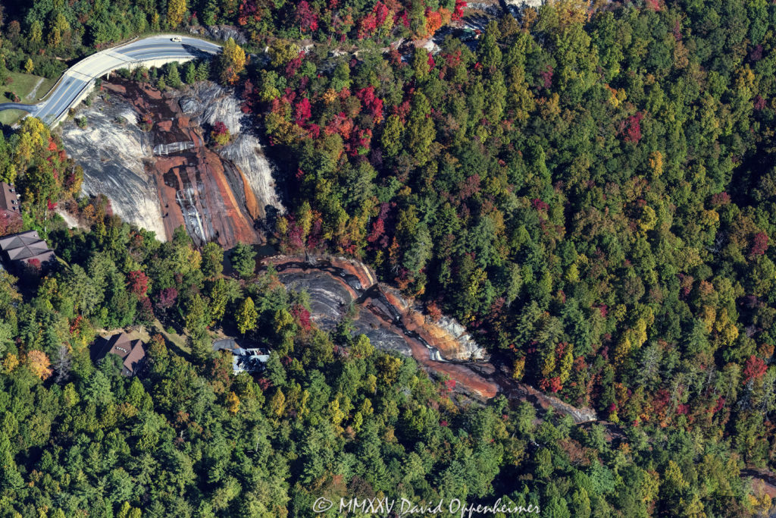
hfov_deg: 17.6
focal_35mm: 116
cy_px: 259
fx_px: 2501
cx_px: 388
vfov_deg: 11.8
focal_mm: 116
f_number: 7.1
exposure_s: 1/8000
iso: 1250
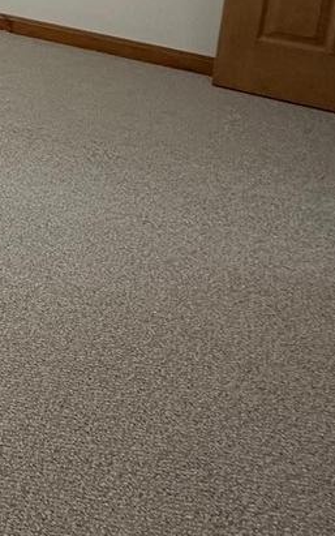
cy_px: -115
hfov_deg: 16.4
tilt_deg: -11.3
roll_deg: +1.1
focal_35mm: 52
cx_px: -396
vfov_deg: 32.0
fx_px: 759
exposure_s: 1/60
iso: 320
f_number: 2.2
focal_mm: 2.22
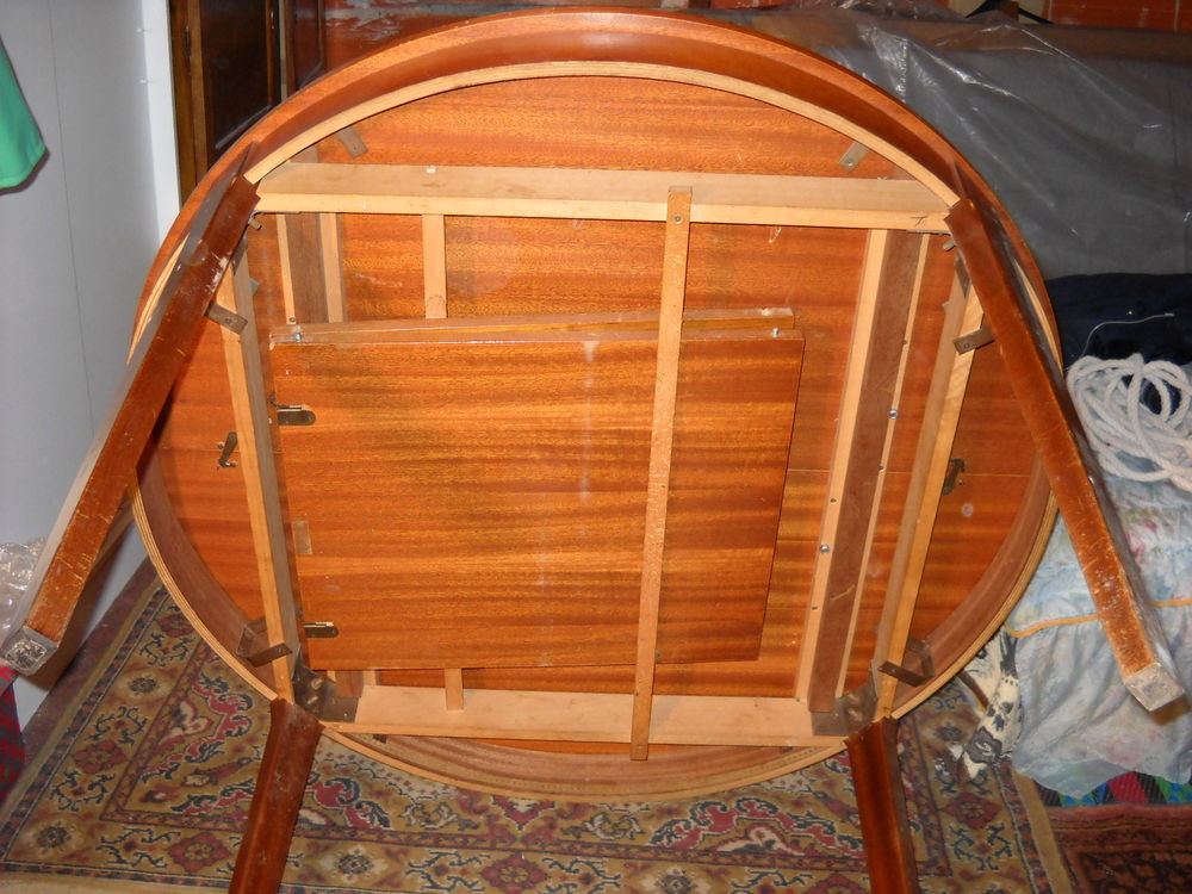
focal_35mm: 41
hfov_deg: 45.8
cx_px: 596
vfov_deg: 35.1
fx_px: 1412
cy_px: 447
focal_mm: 6.72
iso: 200
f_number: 3.1
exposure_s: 1/30
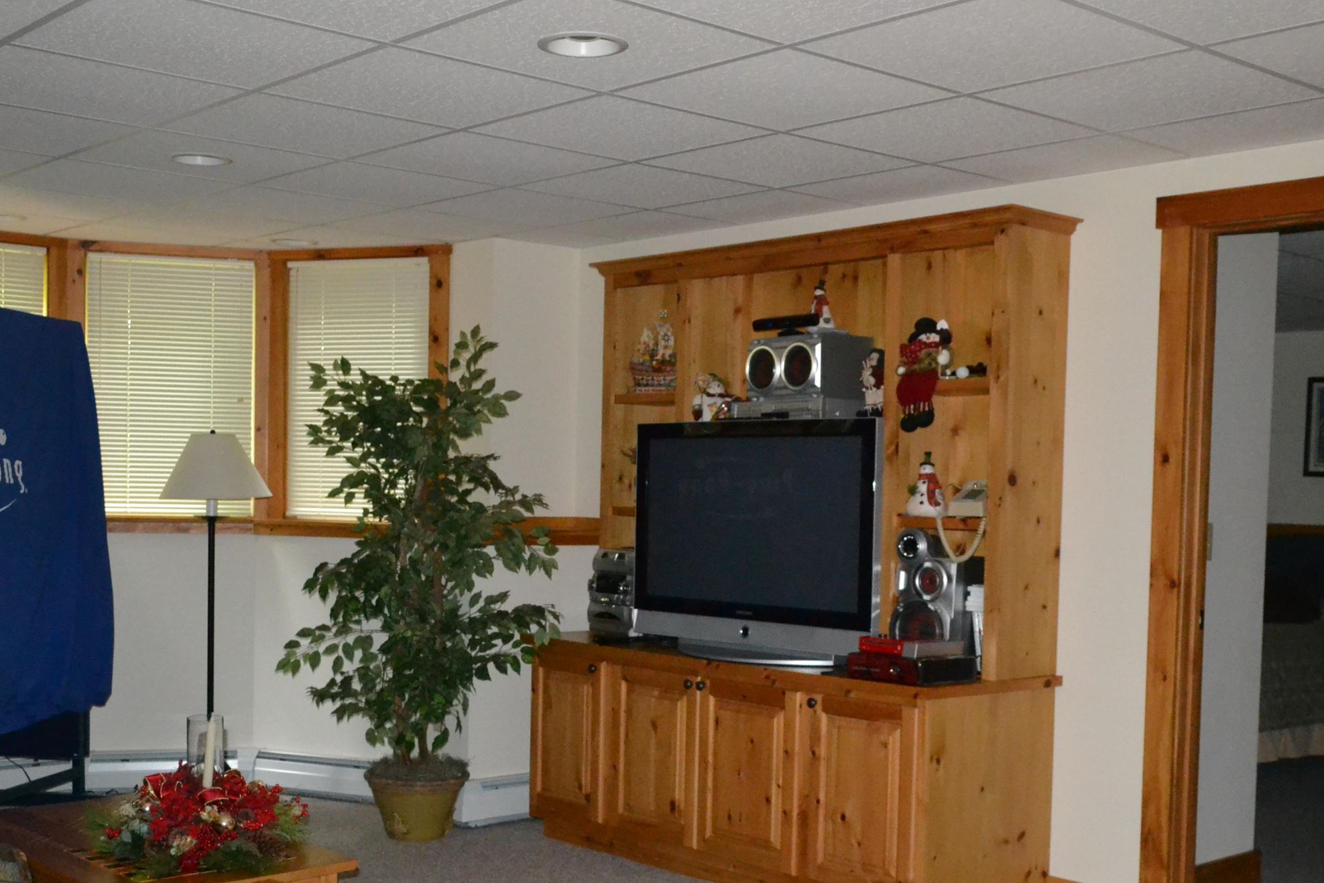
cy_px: 563
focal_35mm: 42
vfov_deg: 31.7
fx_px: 1545
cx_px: 656
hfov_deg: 46.4
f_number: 3.5
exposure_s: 1/60
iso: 3200
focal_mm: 18
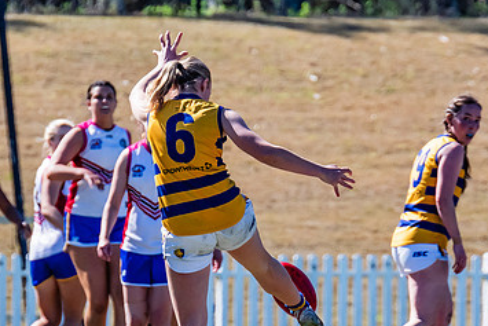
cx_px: 212
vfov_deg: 1.1
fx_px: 16761
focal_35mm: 1236
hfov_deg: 1.7
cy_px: 189
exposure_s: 1/1600
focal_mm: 420
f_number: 8
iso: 800
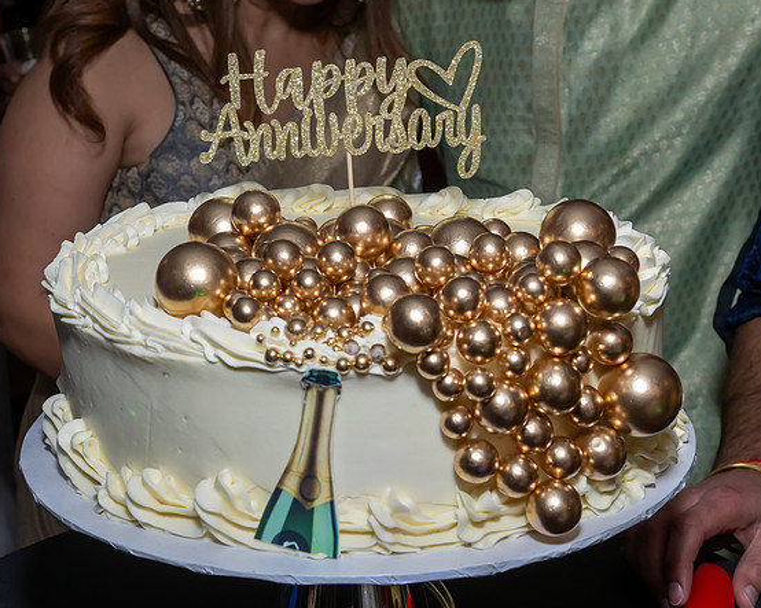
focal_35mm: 62
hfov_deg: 30.5
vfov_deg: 24.6
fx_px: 1396
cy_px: 298
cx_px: 392
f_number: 7.1
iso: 1000
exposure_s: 1/250
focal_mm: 32
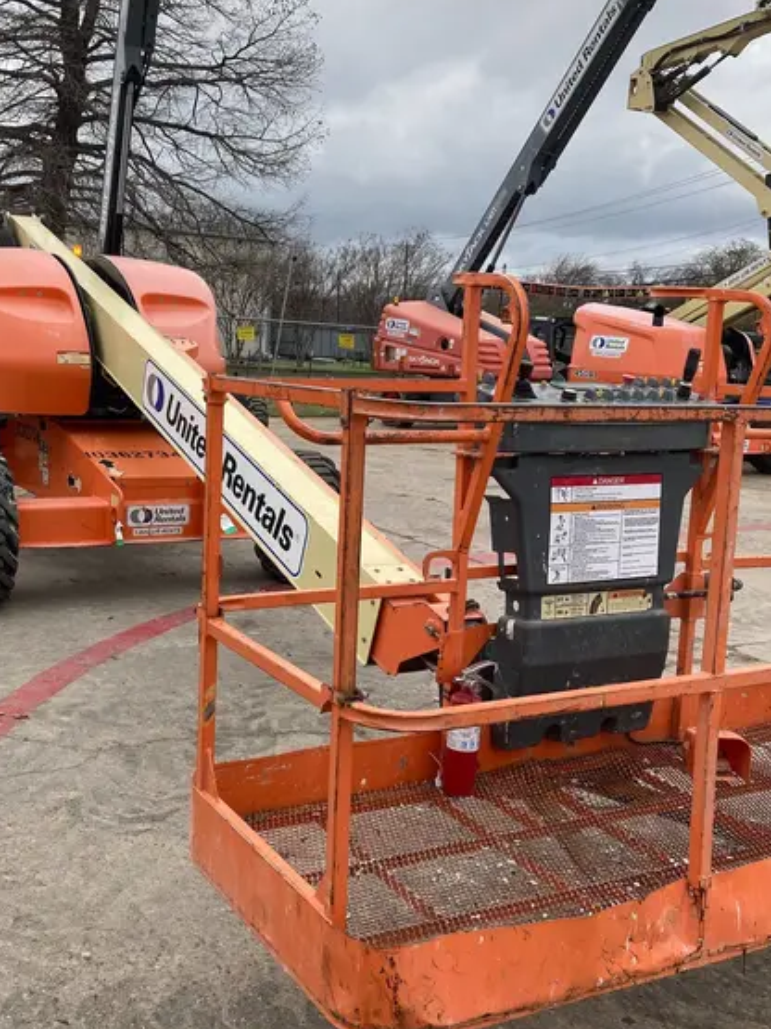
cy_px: 502
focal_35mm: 37
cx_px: 265
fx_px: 1099
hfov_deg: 38.3
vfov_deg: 50.1
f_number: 1.8
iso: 20
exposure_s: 1/852
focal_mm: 3.99
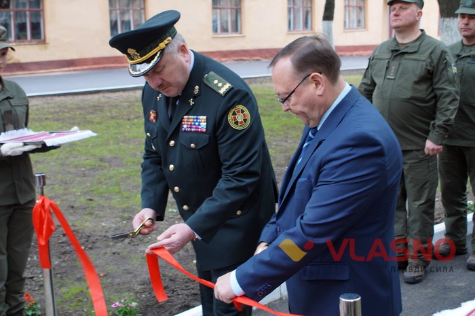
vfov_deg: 25.7
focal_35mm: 52
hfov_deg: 37.9
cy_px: 158
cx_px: 238
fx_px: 692
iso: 400
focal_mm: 35
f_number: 5.6
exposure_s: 1/60
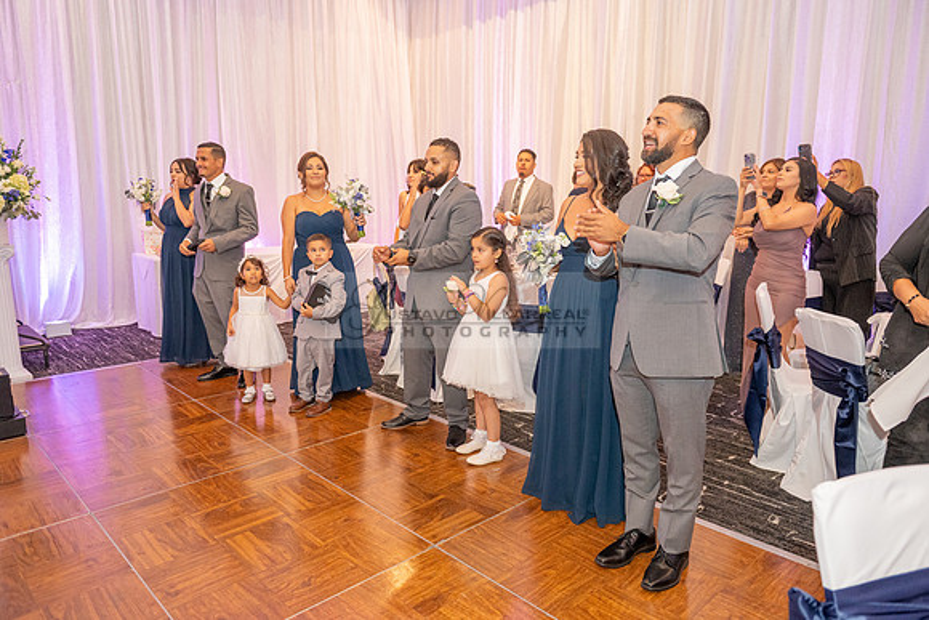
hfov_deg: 69.4
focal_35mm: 26
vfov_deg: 49.6
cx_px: 464
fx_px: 671
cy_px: 310
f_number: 3.5
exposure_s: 1/160
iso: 1600
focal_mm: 26
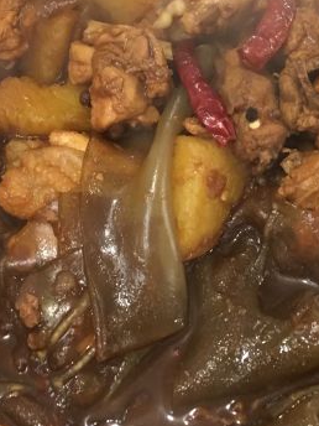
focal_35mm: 59
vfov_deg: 32.1
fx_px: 725
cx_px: 201
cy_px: 105
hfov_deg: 24.7
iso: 100
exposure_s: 1/8
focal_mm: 4.15
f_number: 2.2
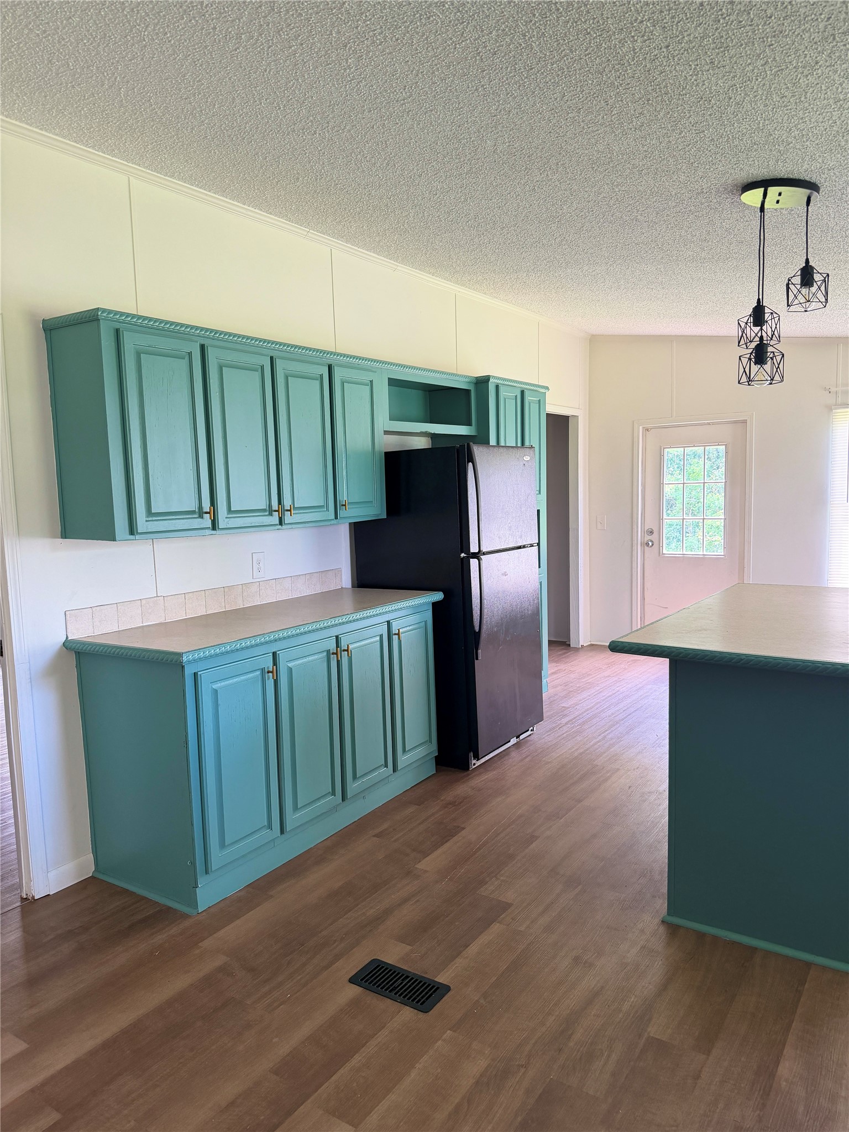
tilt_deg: -5.7
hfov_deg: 56.8
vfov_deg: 71.6
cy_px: 566
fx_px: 785
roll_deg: +1.9
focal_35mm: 24
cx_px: 424
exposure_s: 1/115
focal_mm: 6.76
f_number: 1.78
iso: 200
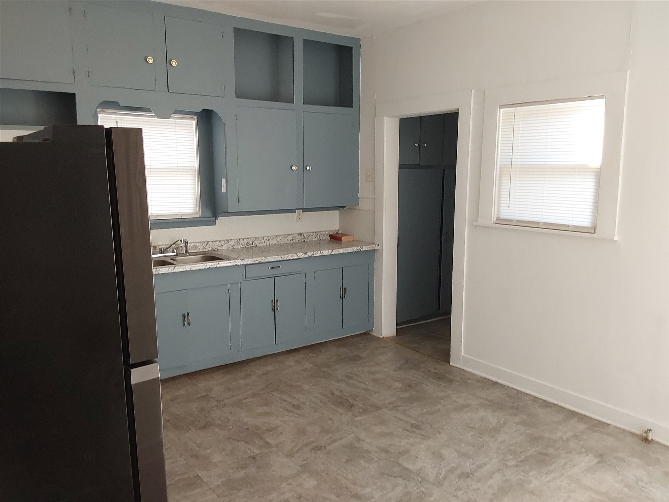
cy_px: 251
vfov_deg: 49.7
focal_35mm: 28
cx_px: 334
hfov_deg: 63.4
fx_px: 541
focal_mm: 2.91
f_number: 1.9
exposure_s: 1/120
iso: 100
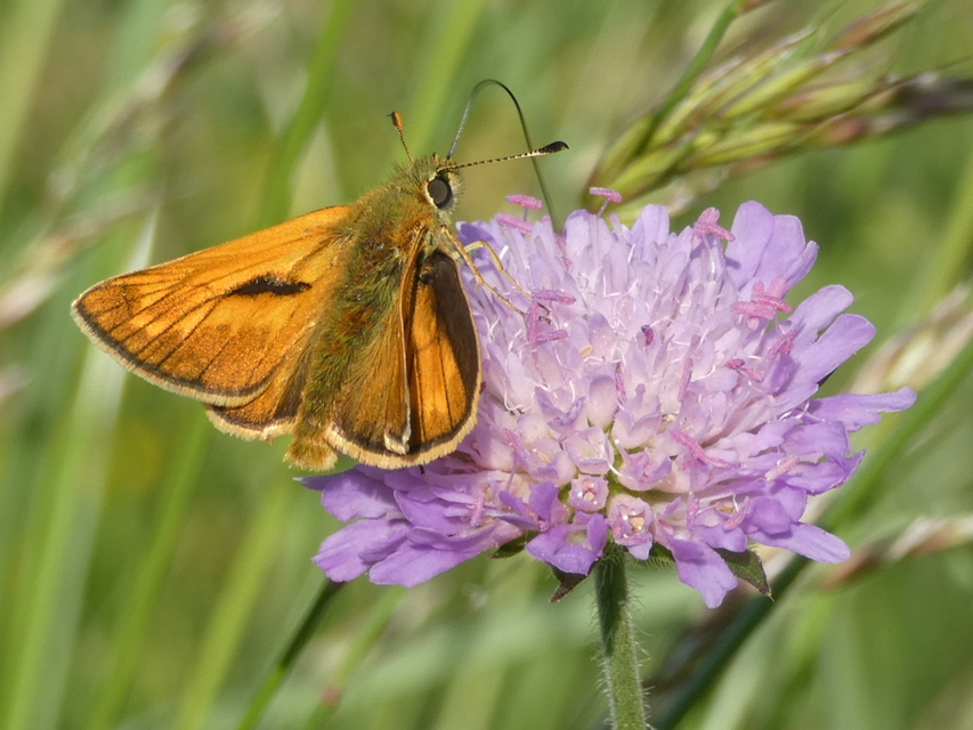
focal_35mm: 154
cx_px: 486
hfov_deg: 12.8
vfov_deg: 9.6
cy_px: 365
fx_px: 4329
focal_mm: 27.5
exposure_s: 1/160
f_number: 5.4
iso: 80
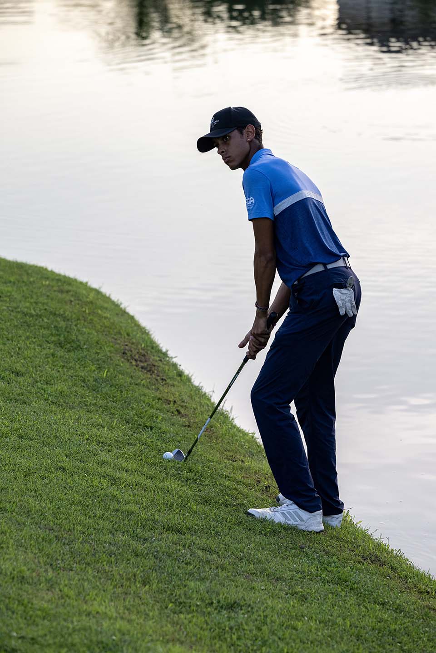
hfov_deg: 10.5
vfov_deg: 15.8
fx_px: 2361
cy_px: 326
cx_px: 218
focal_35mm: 130
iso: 800
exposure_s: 1/1000
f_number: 4.5
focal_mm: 130
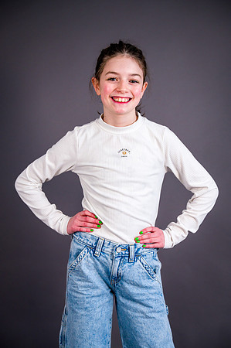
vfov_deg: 28.9
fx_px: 675
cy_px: 174
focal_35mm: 70
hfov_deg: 19.4
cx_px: 116
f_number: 3.5
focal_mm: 70
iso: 1000
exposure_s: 1/200
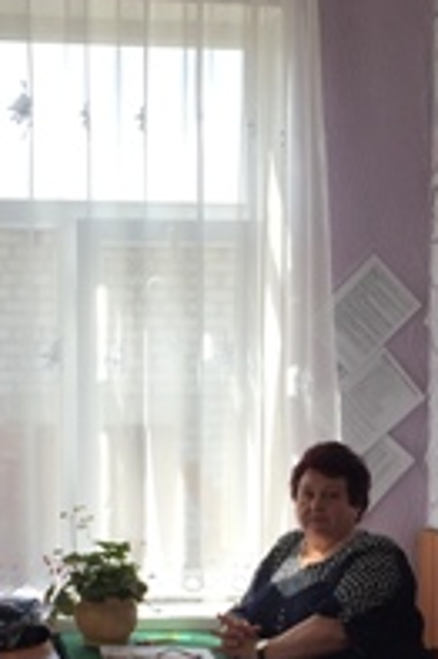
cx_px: 254
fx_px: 1737
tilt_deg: -7.1
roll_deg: -1.3
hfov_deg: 14.4
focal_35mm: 95
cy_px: 580
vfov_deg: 21.1
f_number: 2.2
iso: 32
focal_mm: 4.15
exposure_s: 1/262
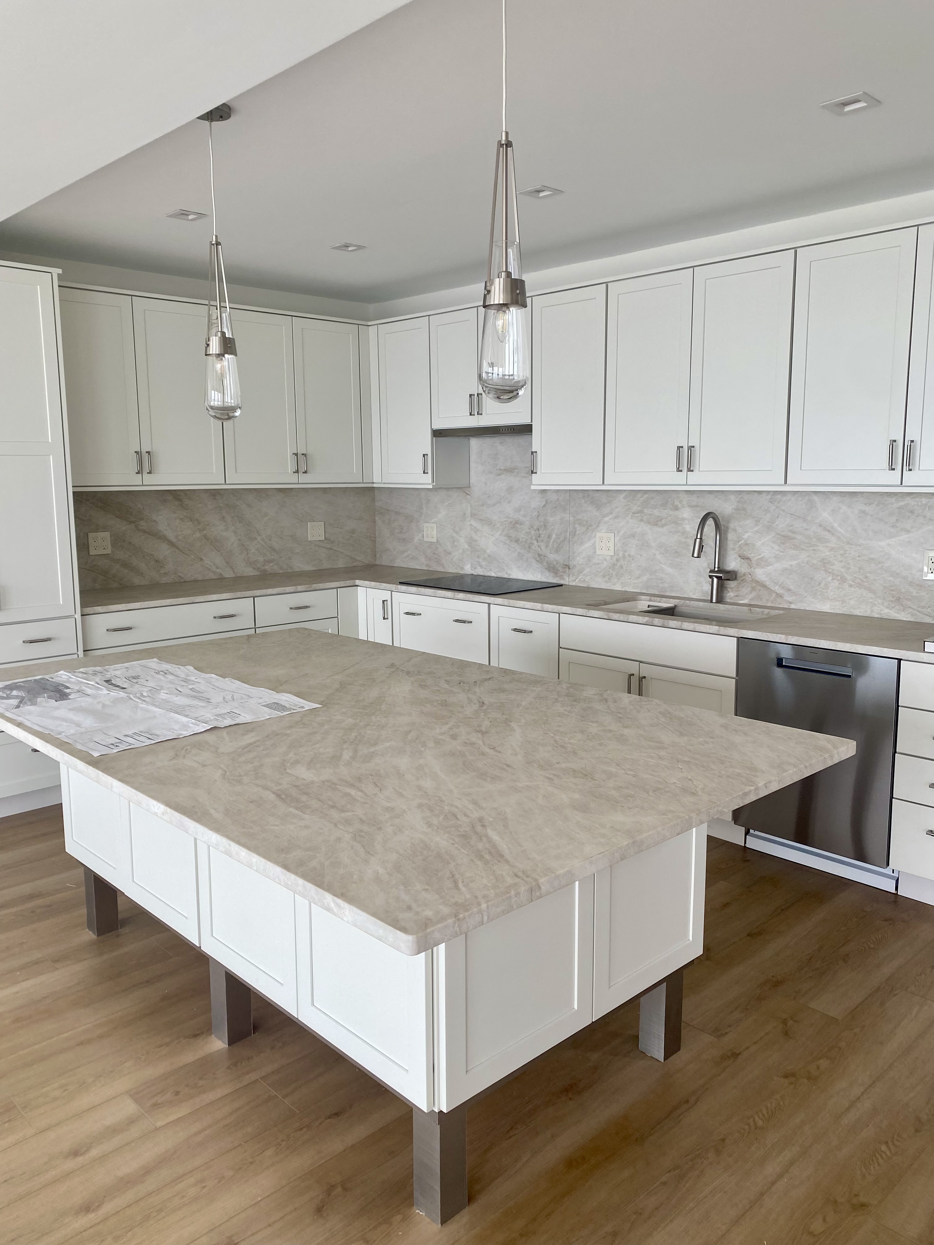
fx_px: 935
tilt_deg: -9.1
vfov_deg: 67.3
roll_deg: +0.3
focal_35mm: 26
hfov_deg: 53.1
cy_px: 622
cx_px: 467
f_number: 1.8
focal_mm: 4.25
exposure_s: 1/121
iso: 40
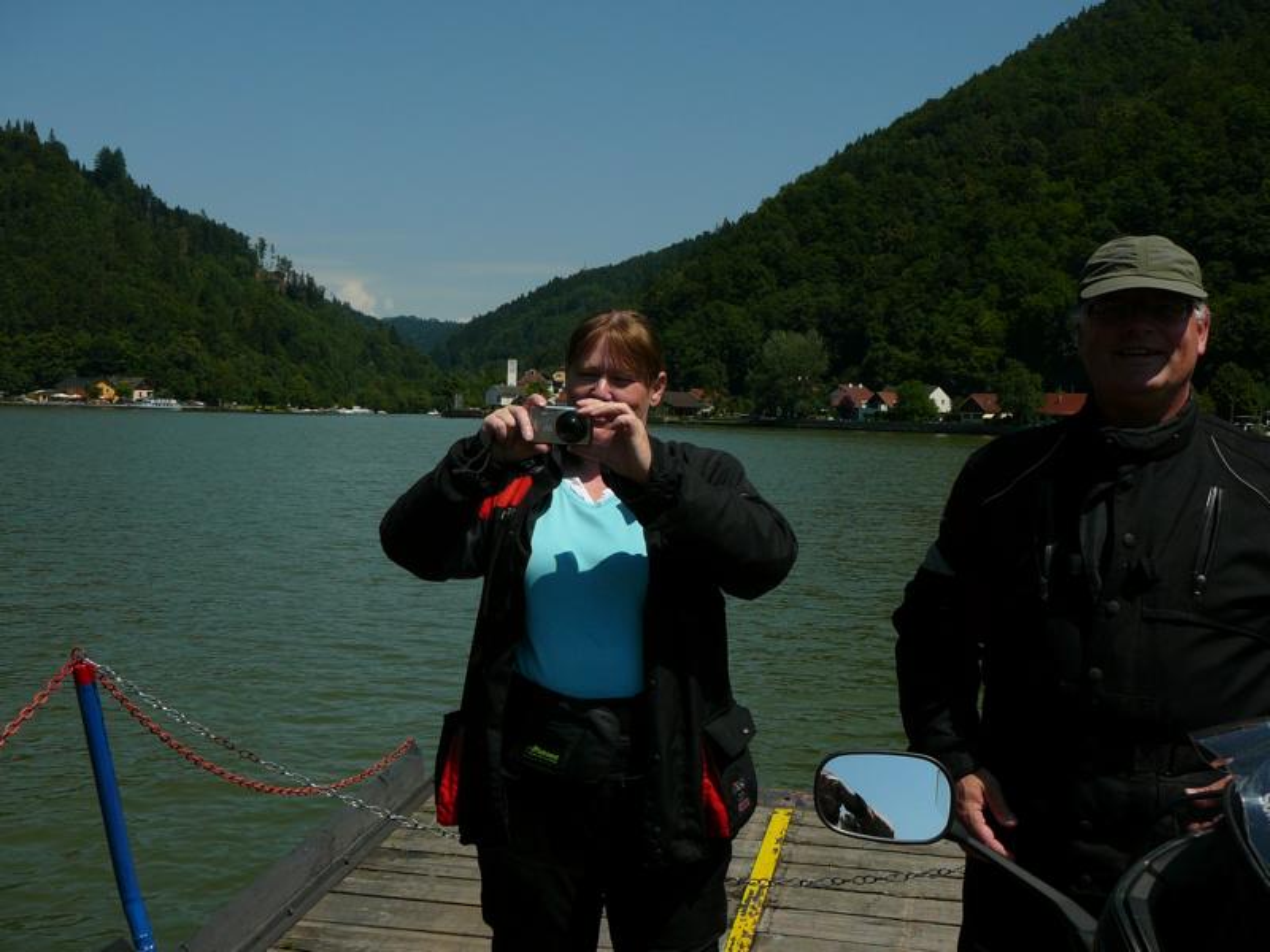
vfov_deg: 40.7
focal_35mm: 35
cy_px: 476
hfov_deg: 52.6
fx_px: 1284
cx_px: 635
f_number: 5
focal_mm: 5.2
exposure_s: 1/800
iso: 80
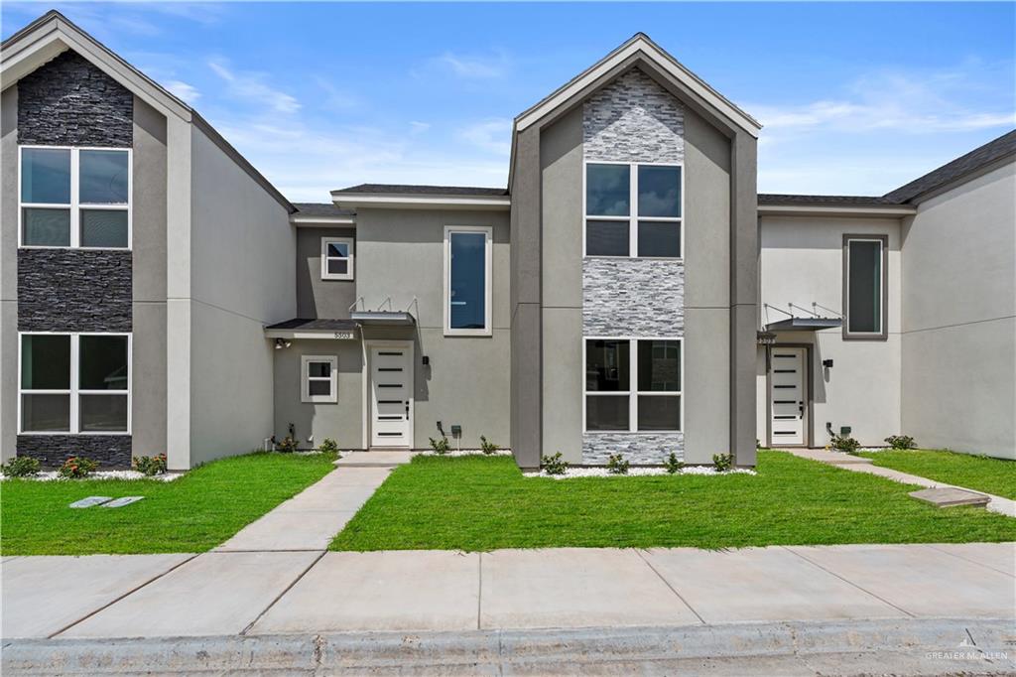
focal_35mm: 14
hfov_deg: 104.3
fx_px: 395
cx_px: 508
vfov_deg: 81.2
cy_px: 338
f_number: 5.6
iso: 100
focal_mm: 14
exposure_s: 1/1250
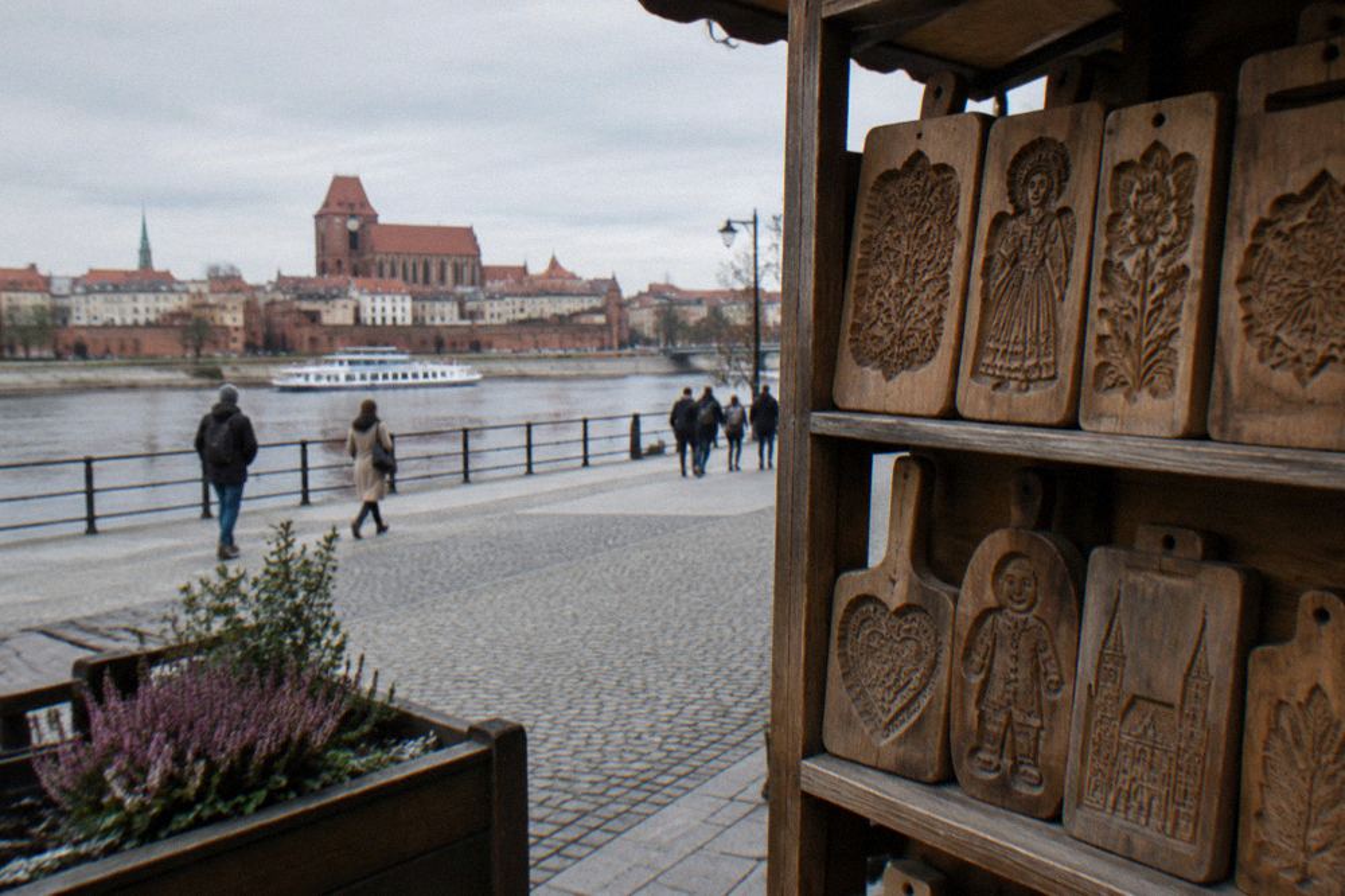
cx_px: 672
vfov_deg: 19.4
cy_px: 448
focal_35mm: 70
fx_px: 2614
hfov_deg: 28.9
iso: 500
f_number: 6.3
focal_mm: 70
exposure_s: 1/640
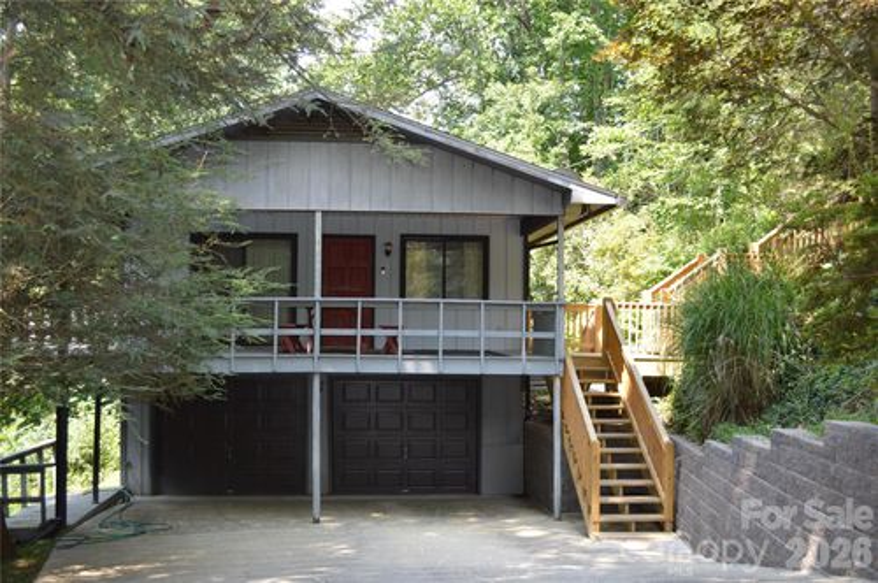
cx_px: 439
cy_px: 292
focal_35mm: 33
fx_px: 804
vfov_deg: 39.9
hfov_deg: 57.3
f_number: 4
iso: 200
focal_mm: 22
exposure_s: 1/125
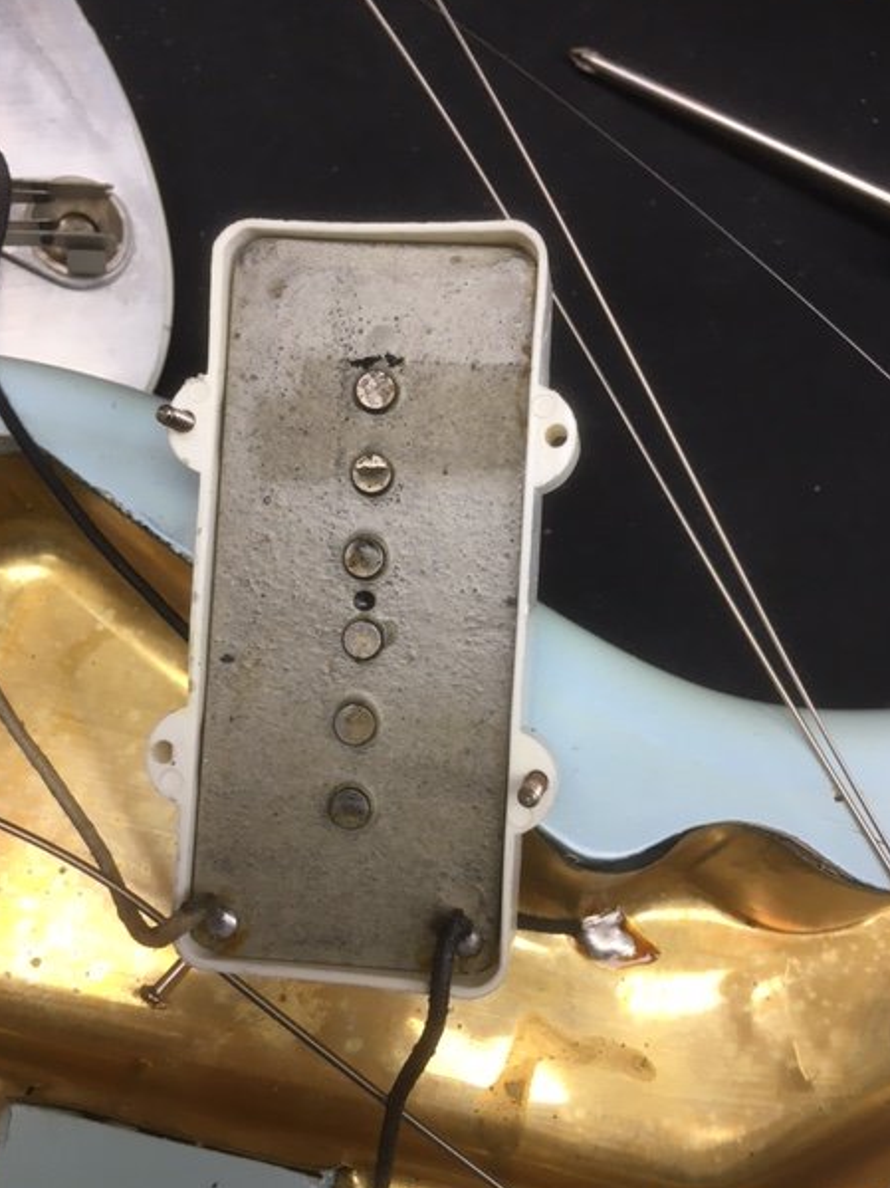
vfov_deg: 58.4
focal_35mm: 31
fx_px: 1063
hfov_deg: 45.4
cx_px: 452
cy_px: 607
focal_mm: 4.15
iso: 32
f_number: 2.2
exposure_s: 1/33
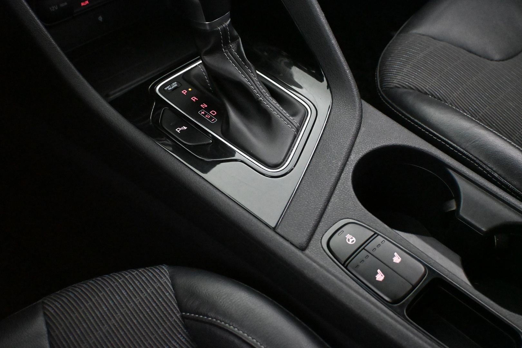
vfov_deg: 32.4
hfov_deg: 47.2
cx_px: 261
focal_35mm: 41
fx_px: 598
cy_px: 174
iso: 12800
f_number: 4.5
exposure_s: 1/60
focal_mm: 27.5
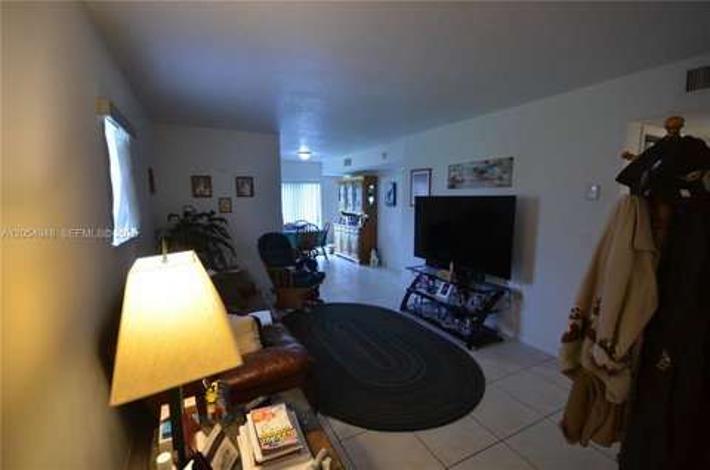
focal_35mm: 15
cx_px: 355
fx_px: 295
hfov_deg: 100.5
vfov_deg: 77.1
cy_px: 235
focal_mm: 10
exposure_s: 1/60
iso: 500
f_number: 4
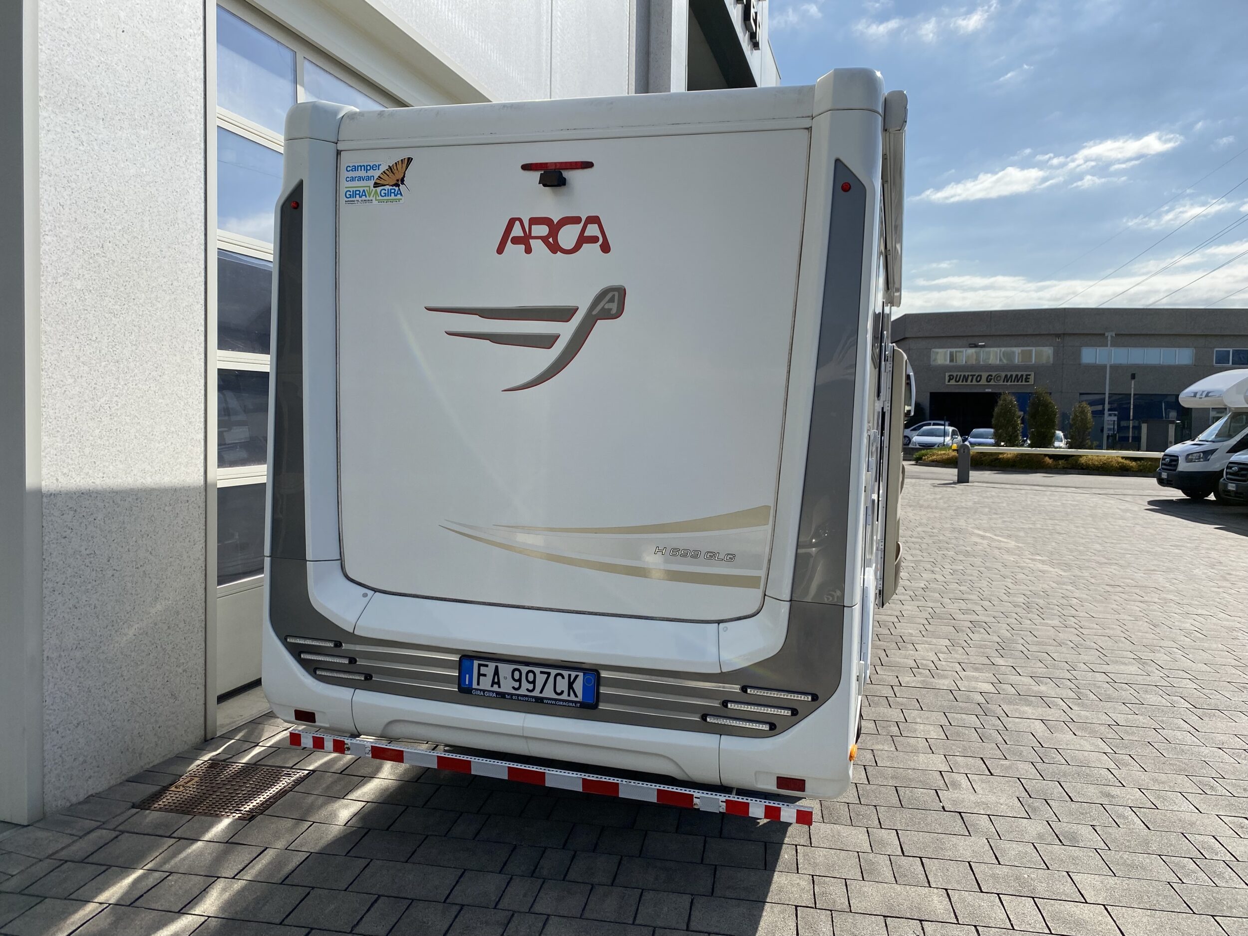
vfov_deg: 53.1
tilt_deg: -1.9
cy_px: 468
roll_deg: -0.9
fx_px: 937
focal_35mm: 26
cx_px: 624
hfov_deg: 67.3
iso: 32
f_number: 1.8
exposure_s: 1/3610
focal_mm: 4.25
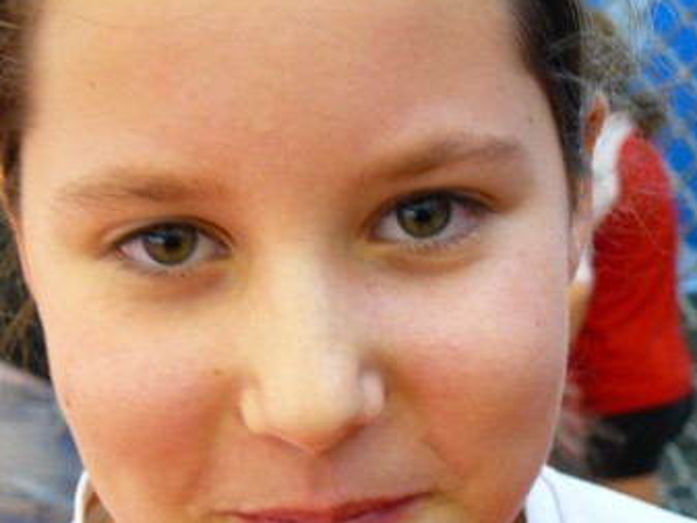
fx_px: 1632
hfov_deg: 24.1
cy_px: 321
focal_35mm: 81
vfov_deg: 18.2
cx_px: 319
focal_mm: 10.9
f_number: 3.2
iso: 200
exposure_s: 1/25
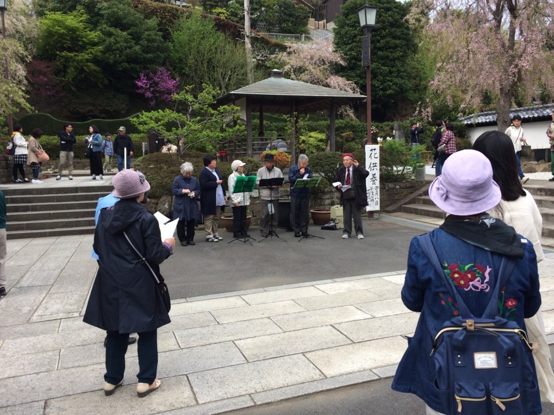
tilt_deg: -7.0
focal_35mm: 31
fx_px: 496
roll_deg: +1.7
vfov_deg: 45.4
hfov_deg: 58.3
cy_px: 194
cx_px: 290
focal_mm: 4.15
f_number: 2.2
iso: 32
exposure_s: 1/855
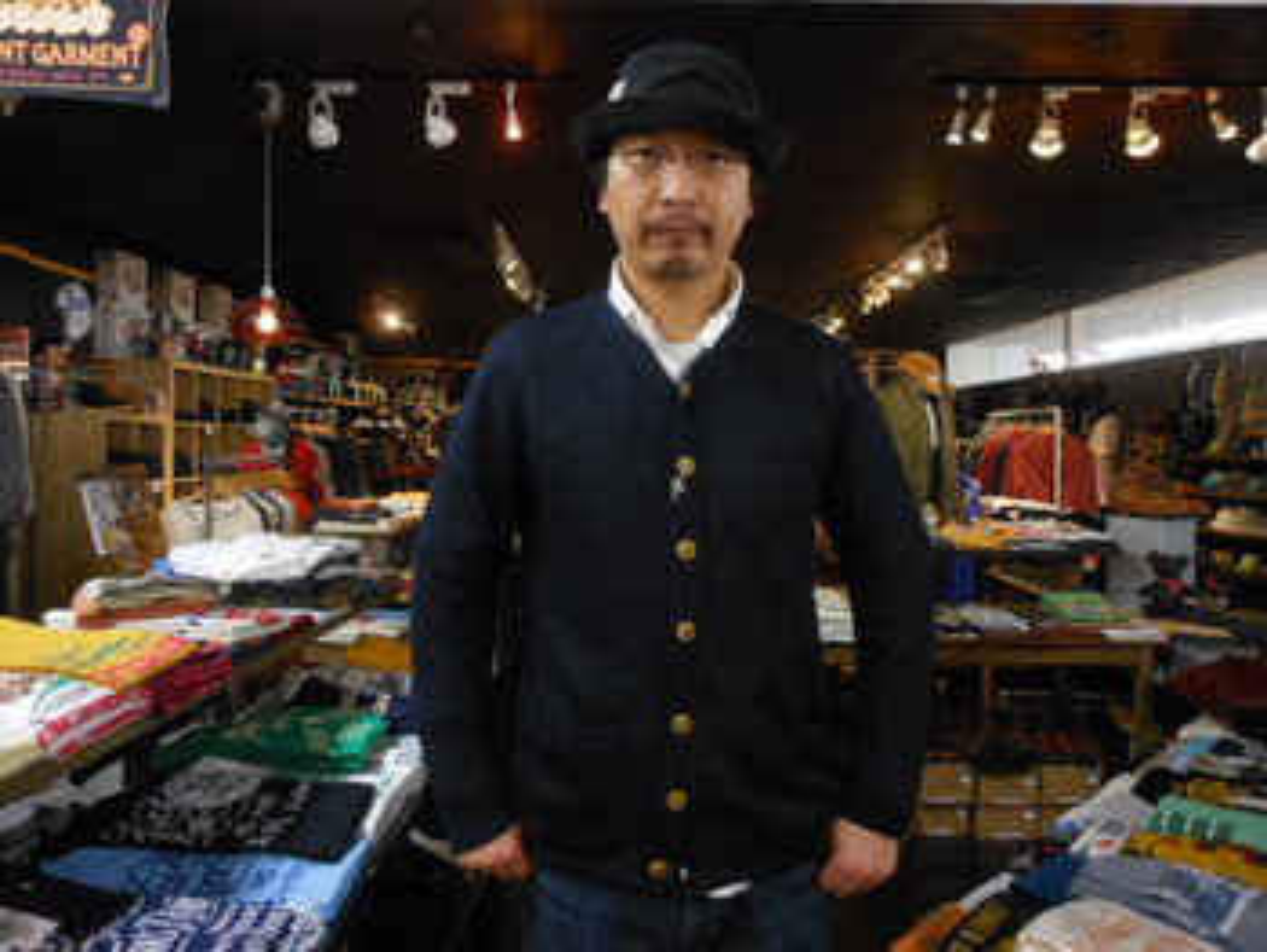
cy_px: 476
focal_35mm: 28
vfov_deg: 49.8
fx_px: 1026
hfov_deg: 63.4
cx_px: 634
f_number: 3.7
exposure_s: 1/30
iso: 320
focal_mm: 5
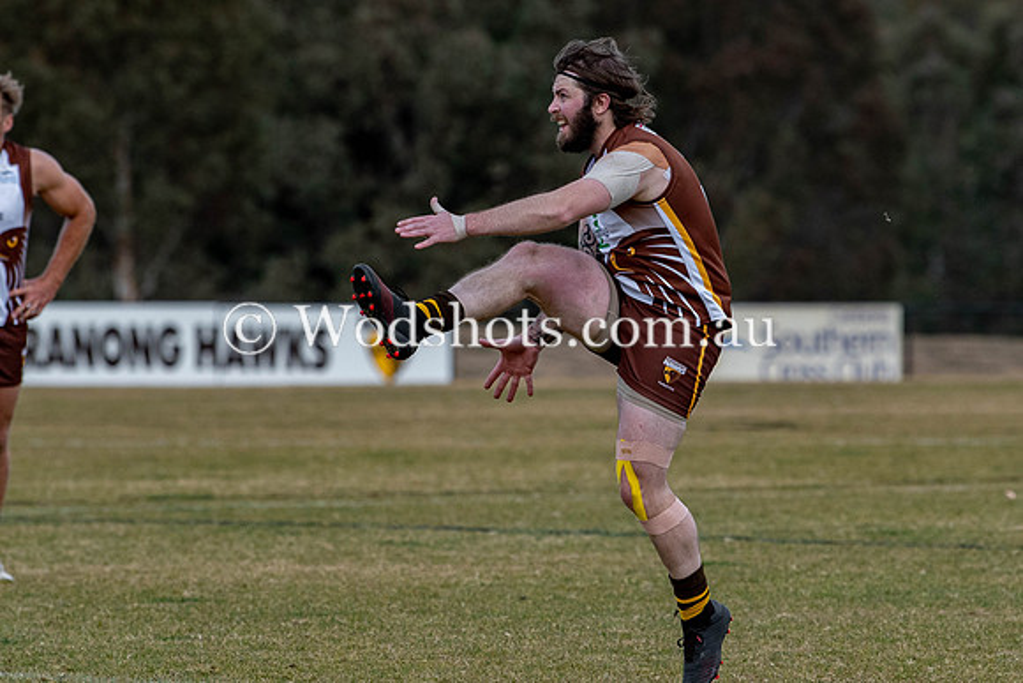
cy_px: 236
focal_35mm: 476
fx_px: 13527
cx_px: 586
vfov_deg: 2.9
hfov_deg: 4.3
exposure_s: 1/1600
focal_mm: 180
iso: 400
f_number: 3.5
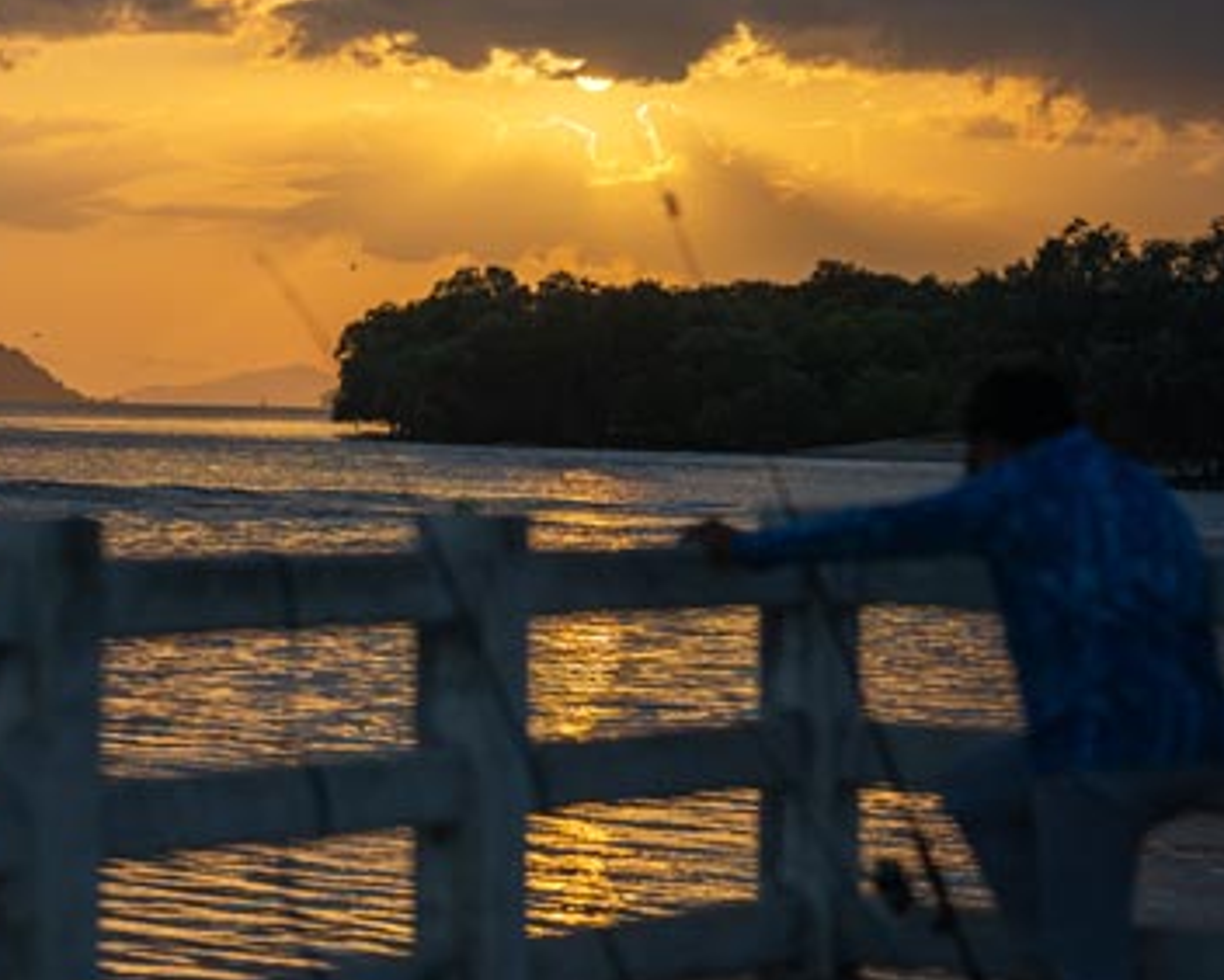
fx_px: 4929
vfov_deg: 11.4
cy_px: 410
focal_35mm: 136
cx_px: 271
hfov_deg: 14.1
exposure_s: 1/10000
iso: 250
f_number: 2.8
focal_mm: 85
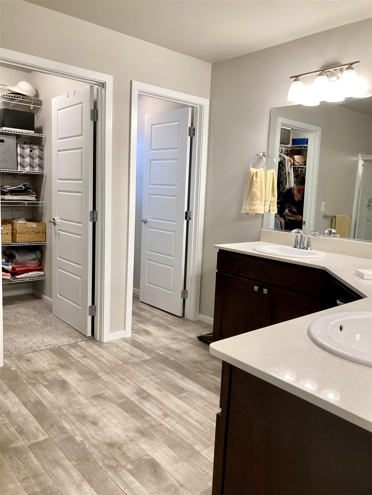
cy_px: 248
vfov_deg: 63.4
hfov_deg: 49.7
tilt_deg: -6.5
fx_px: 401
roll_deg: -2.6
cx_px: 186
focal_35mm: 28
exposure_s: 1/60
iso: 80
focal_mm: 3.99
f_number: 1.8
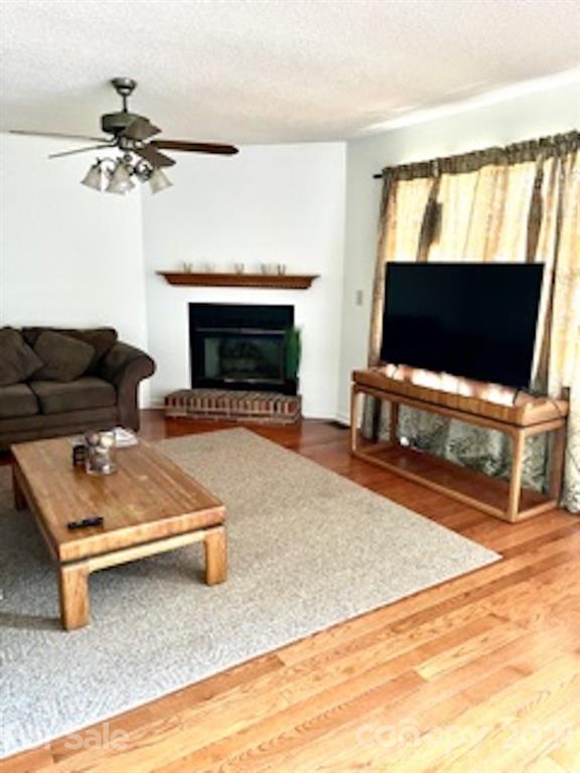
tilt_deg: -12.7
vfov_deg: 67.3
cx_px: 290
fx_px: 581
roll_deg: -0.7
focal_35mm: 26
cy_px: 386
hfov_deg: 53.1
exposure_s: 1/32
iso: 640
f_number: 1.6
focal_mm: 5.1
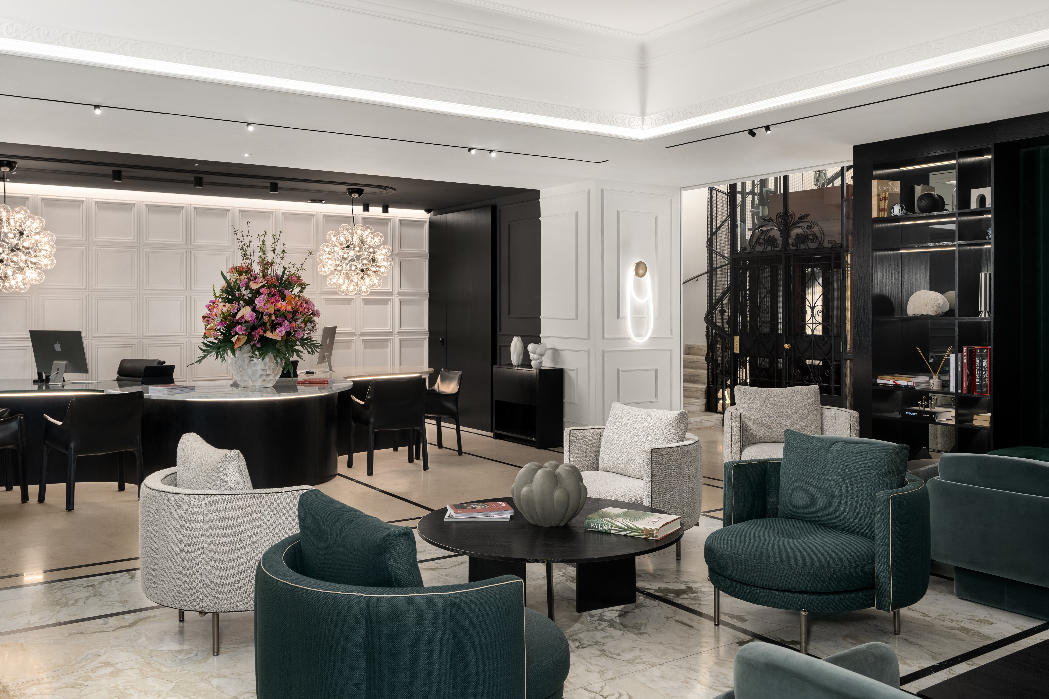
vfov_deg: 43.6
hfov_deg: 61.9
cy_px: 350
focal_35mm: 30
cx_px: 524
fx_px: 874
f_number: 8
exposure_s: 1/2
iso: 200
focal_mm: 30
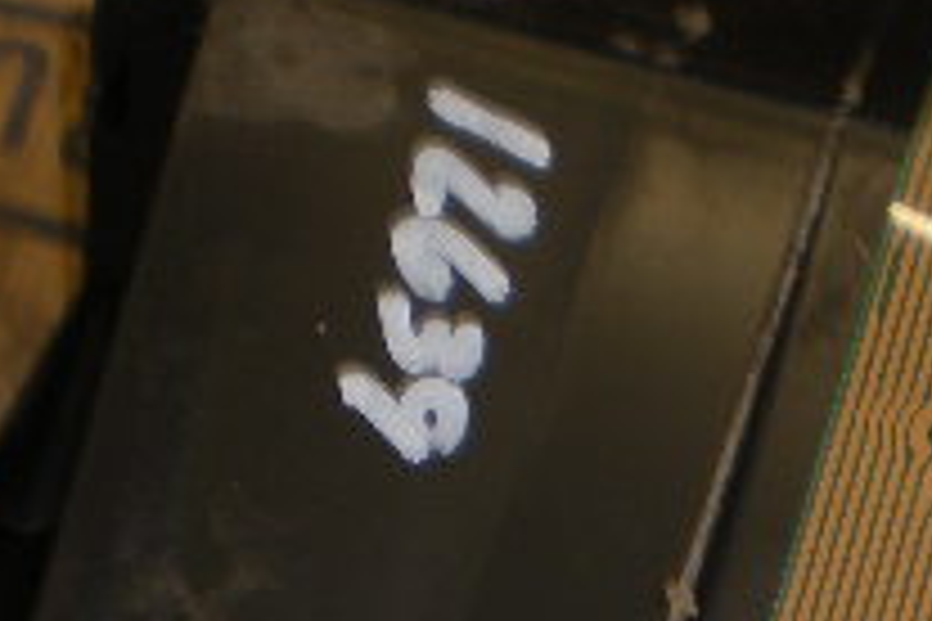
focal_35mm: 122
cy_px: 842
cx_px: 959
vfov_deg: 10.9
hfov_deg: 16.4
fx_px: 3158
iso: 64
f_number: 3.1
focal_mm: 6.3
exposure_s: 1/30
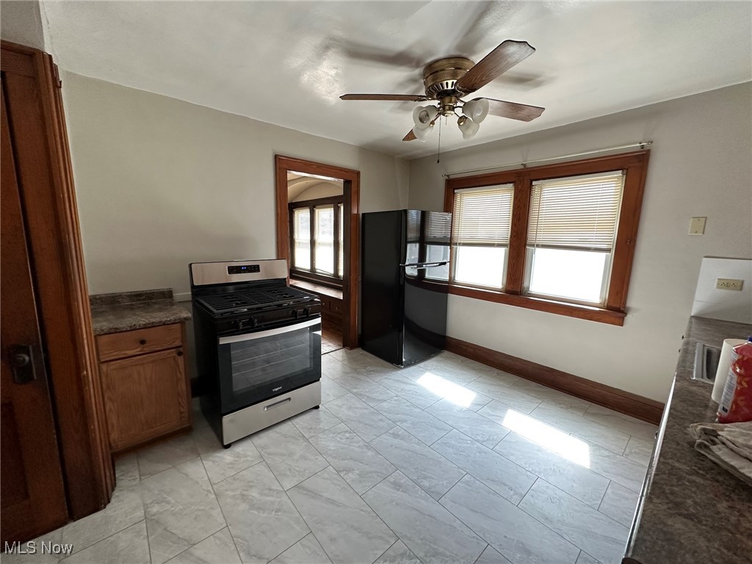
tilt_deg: -6.0
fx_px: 304
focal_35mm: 14
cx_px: 376
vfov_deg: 85.7
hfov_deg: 102.1
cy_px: 282
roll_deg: -2.7
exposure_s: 1/99
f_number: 2.2
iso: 160
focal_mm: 2.22
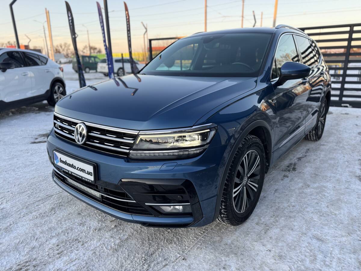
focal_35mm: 24
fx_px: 250
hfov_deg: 71.6
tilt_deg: -16.7
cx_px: 180
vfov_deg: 56.8
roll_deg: +1.4
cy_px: 136
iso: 125
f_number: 1.78
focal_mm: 6.76
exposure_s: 1/379
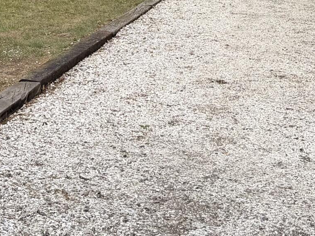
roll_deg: -0.8
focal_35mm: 94
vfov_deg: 14.6
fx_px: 855
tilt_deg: -0.8
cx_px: 46
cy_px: -117
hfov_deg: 20.5
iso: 80
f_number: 1.78
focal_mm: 6.76
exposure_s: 1/1949
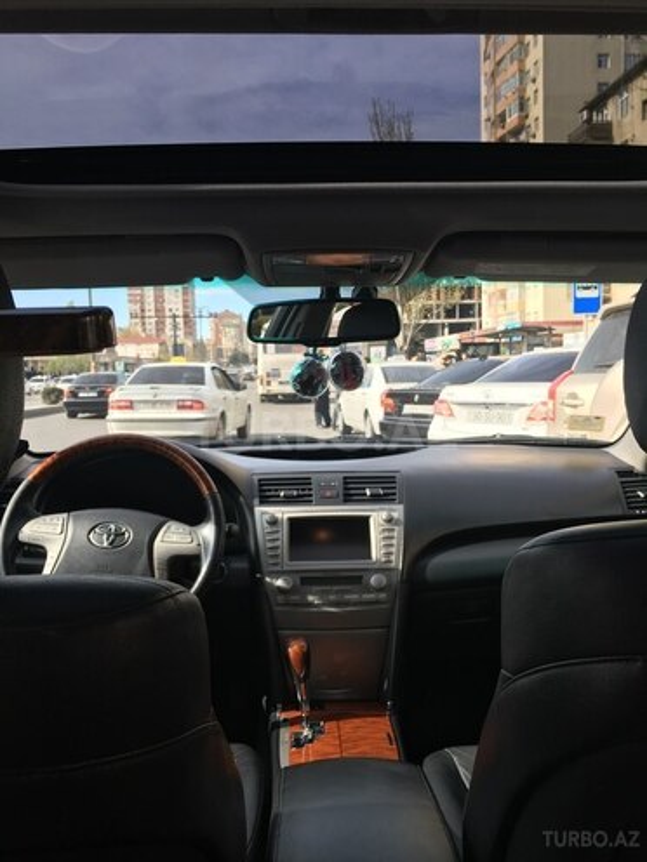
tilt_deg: -5.5
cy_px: 431
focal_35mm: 29
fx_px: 723
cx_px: 324
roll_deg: +0.4
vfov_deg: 61.7
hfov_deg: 48.2
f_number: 2.2
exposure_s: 1/418
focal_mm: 4.15
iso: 25
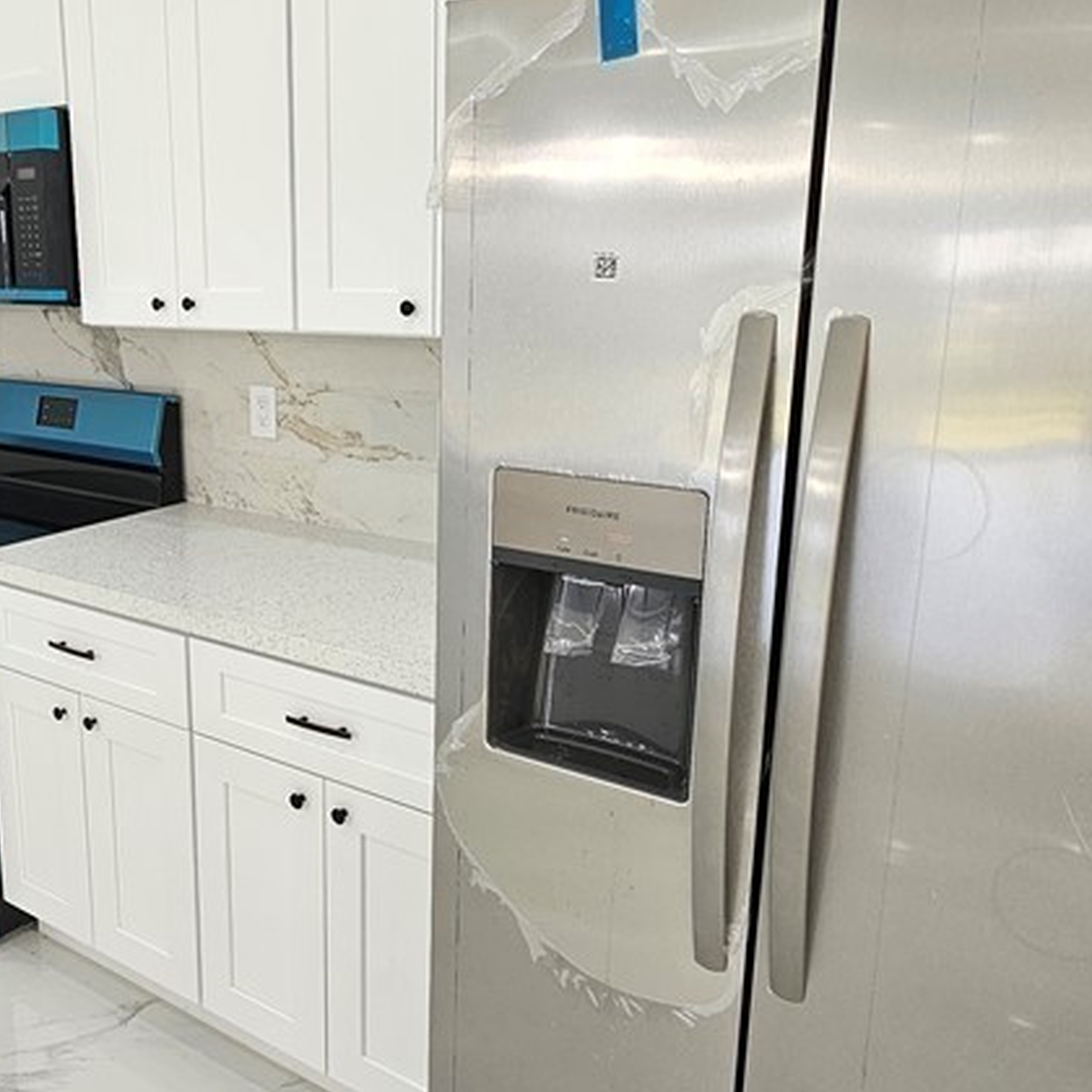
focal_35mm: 28
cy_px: 515
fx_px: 999
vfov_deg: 57.3
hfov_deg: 55.8
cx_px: 343
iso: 64
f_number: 2.2
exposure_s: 1/60
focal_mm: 2.2
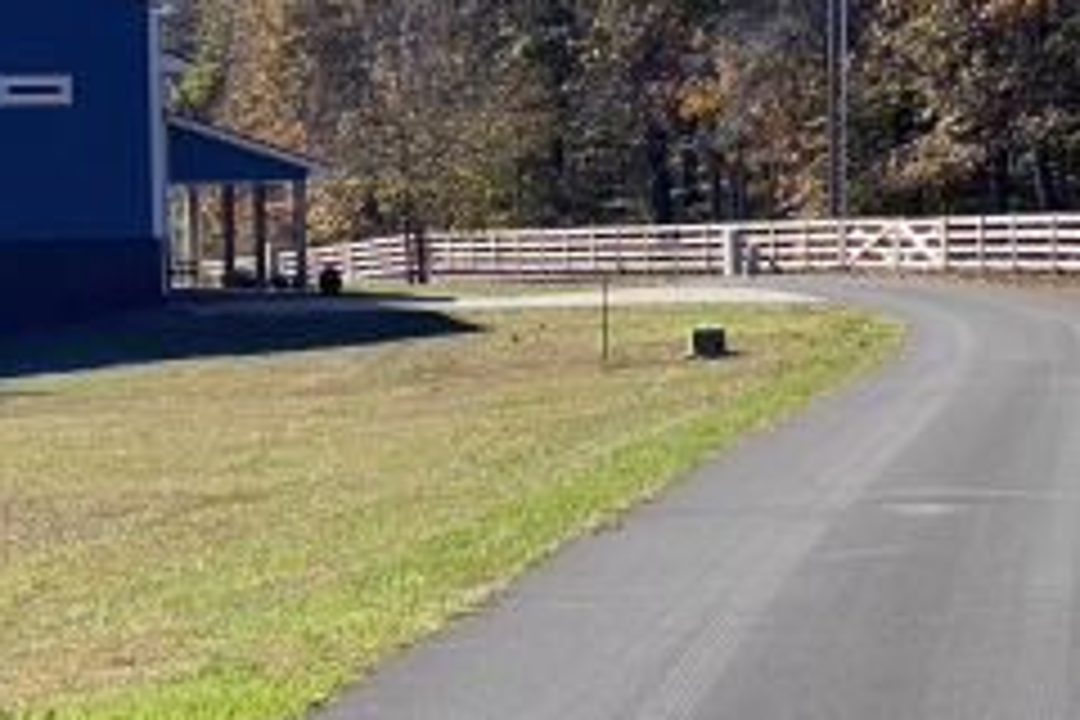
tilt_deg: +0.6
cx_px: -65
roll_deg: +0.4
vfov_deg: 9.1
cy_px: 153
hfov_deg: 13.4
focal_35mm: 150
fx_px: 4500
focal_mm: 6
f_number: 2
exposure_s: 1/1229
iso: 20
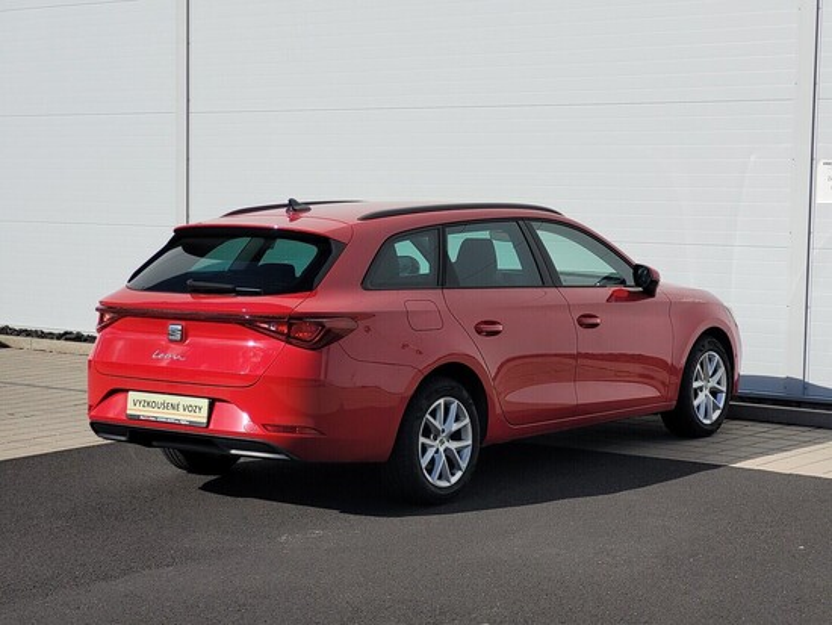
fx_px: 1827
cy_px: 312
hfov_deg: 25.6
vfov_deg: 19.4
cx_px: 416
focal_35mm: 76
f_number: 2.4
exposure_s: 1/1794
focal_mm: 7.12
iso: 25
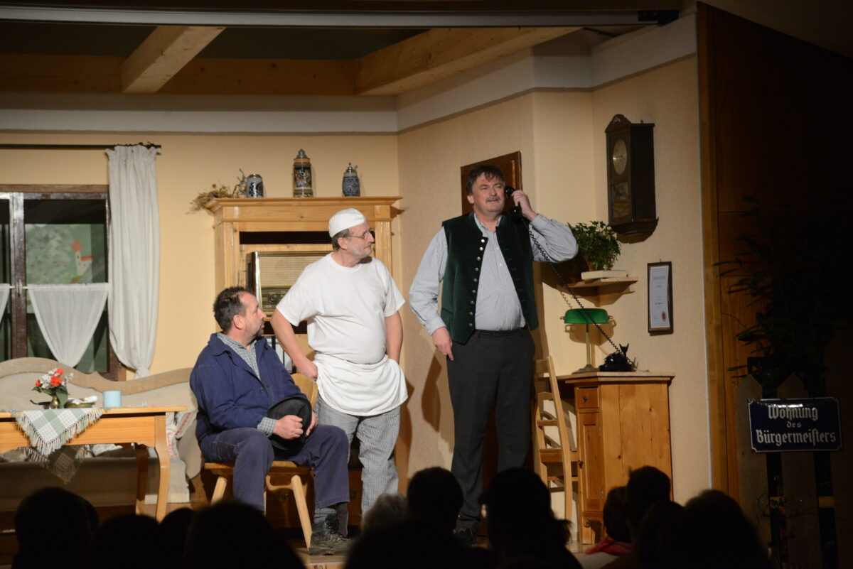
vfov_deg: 11.4
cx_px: 426
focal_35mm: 120
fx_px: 2844
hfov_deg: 17.1
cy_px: 284
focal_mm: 120
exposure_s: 1/125
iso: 2500
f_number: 5.6
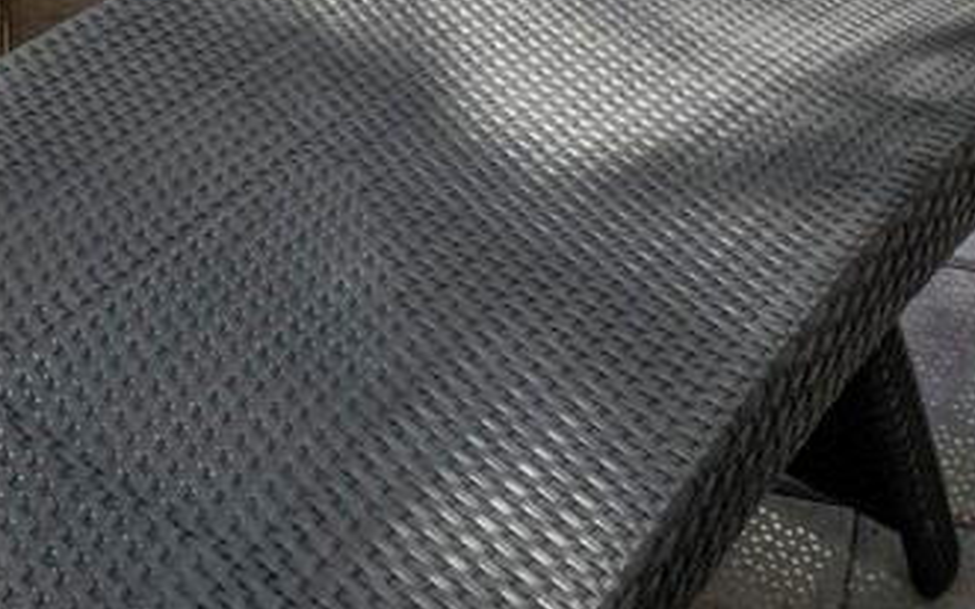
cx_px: 573
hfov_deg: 28.5
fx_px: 1913
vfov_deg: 12.4
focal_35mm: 72
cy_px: -1017
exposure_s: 1/800
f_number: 10
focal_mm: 7
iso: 400
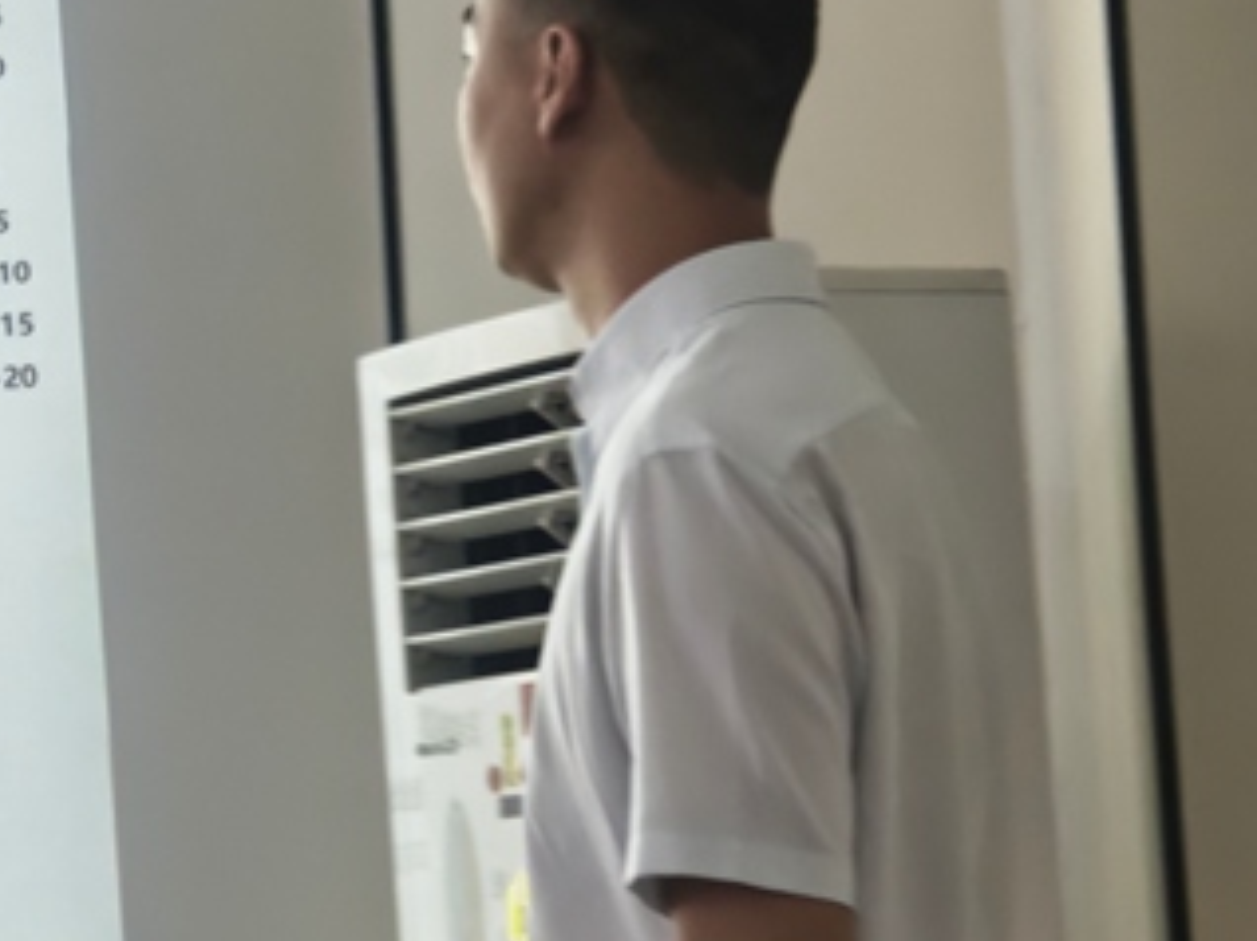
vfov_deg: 9.8
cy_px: 613
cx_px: 221
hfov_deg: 13.0
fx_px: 5479
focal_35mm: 151
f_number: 2
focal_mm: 9
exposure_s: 1/30
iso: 800
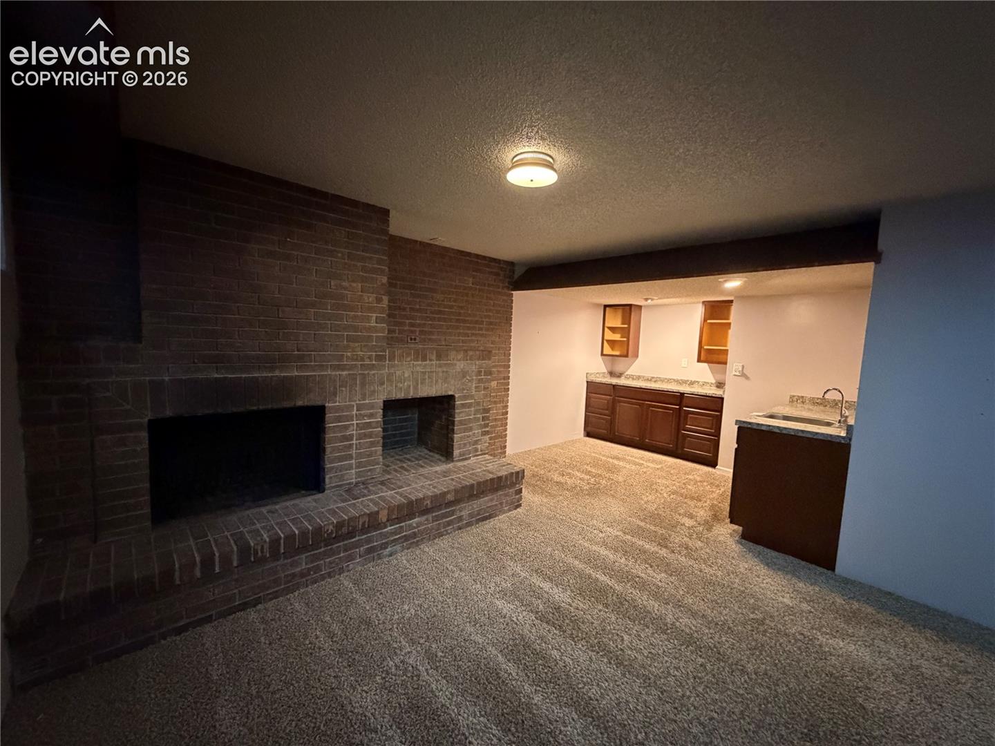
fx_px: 402
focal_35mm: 14
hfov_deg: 102.1
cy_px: 373
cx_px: 498
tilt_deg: -4.5
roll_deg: -2.1
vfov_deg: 85.7
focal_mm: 2.22
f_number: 2.2
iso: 1600
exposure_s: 1/40
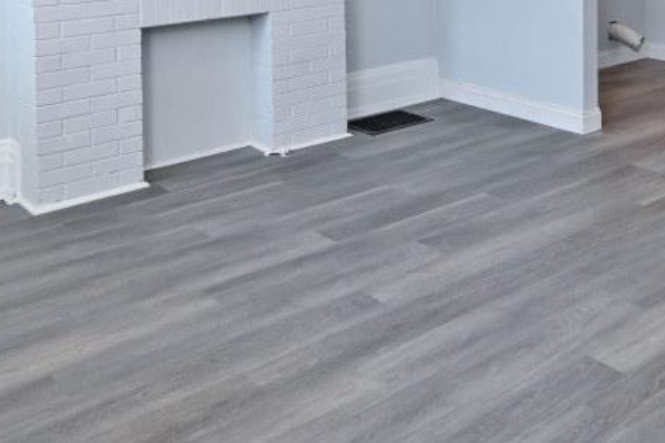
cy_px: -119
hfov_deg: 39.3
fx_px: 905
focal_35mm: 49
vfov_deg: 24.4
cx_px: 499
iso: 200
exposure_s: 1/60
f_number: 4
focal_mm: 14
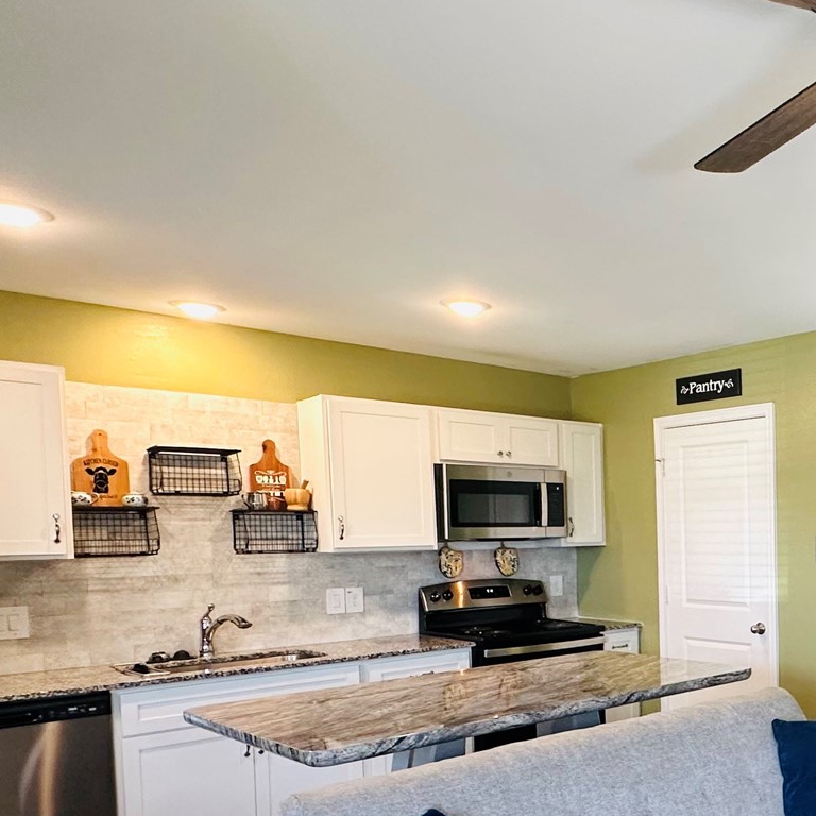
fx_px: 880
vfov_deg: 48.5
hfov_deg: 42.1
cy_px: 572
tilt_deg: -3.1
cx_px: 840
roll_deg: +0.2
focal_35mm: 33
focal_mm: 2.22
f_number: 2.2
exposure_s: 1/120
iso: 250
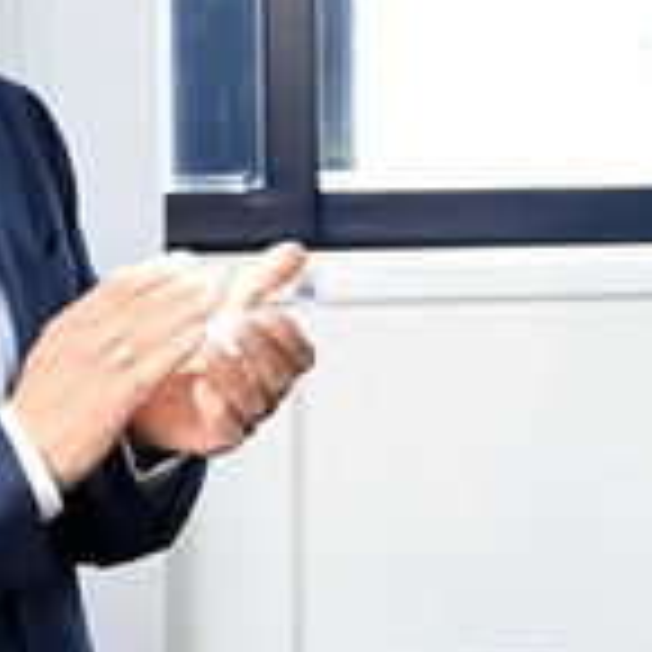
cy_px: 220
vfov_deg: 9.2
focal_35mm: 190
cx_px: 573
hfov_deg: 9.2
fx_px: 4049
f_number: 5.6
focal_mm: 72
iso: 4000
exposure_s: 1/320
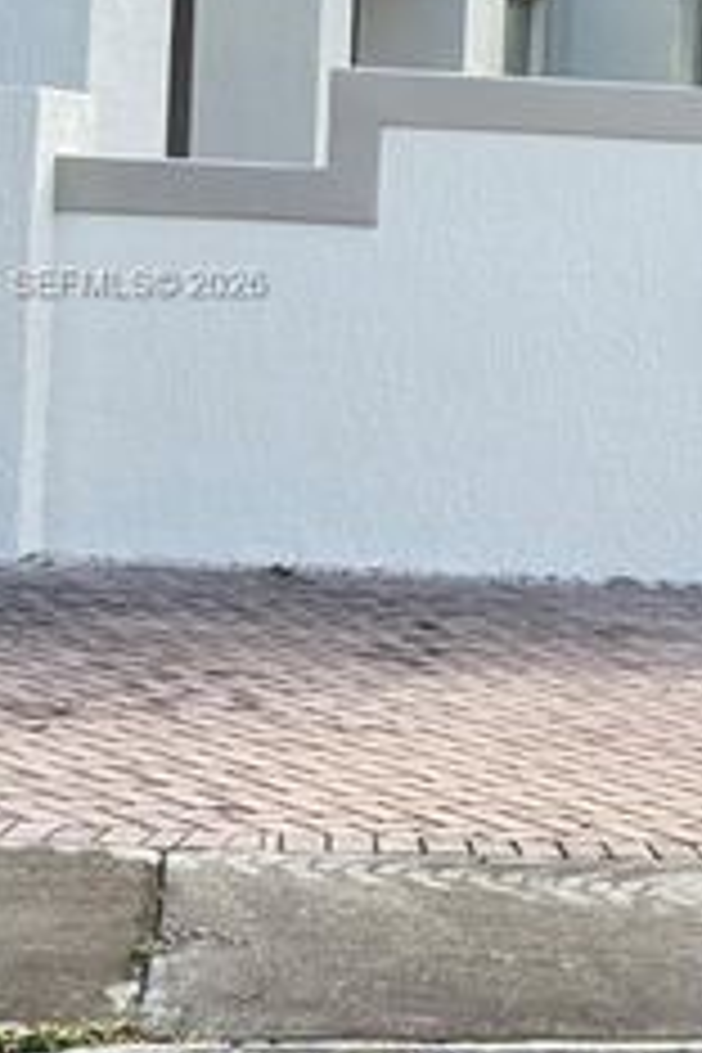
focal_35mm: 142
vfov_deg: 14.4
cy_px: 286
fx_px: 4153
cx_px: 927
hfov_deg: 9.5
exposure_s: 1/876
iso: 64
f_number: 1.78
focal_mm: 6.76
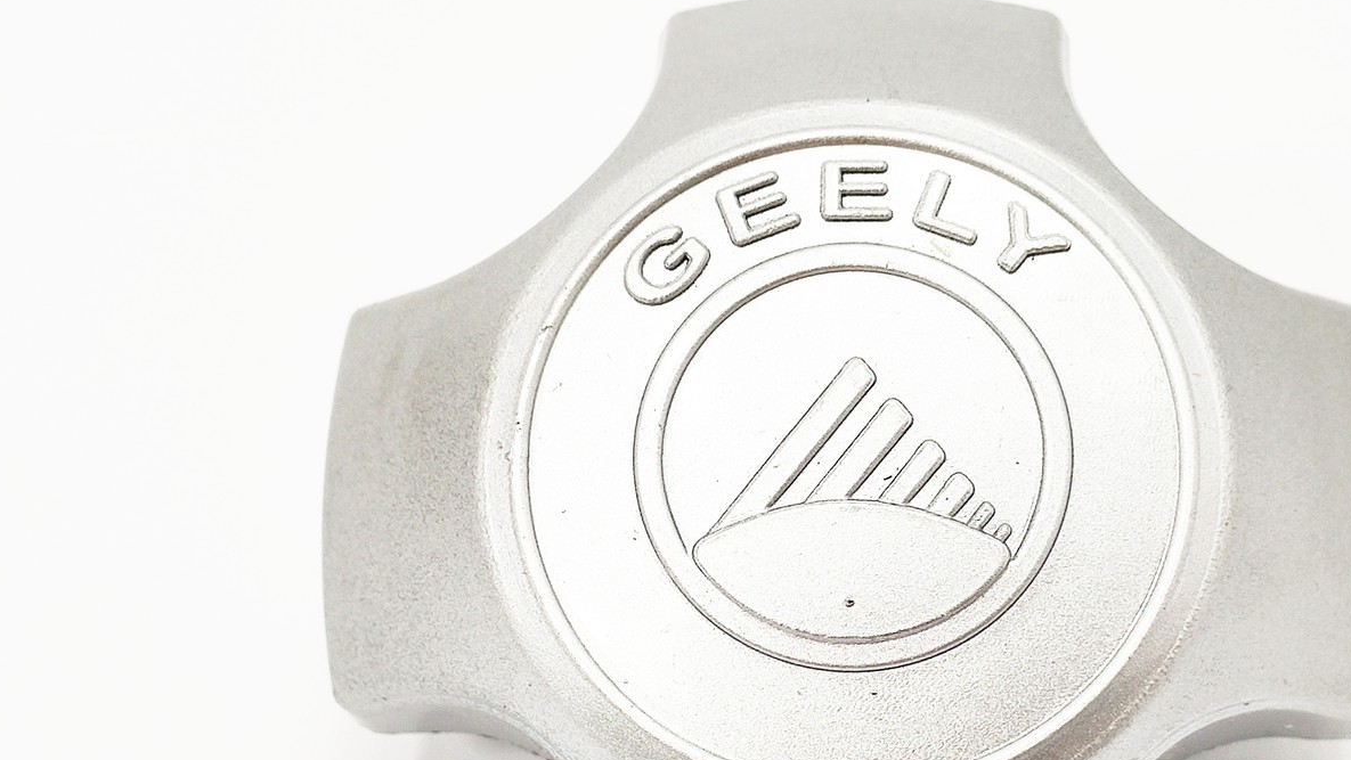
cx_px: 828
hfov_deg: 28.1
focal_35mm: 75
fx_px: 2687
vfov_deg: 16.1
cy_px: 502
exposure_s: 1/166
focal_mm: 4.75
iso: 112
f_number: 1.75
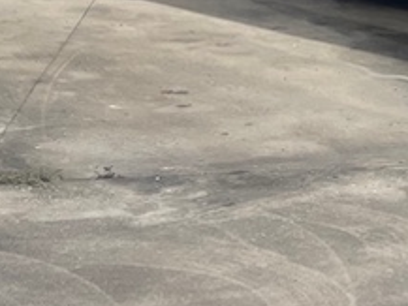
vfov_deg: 11.2
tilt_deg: +6.1
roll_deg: -0.3
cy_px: -306
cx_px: 778
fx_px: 1415
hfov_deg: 14.1
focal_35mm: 120
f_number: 1.6
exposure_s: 1/6135
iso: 32
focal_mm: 4.2
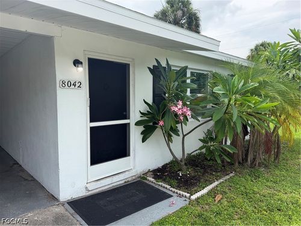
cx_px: 150
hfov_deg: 71.6
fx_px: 209
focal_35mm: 24
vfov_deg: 56.8
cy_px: 113
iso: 100
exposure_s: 1/3145
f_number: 1.78
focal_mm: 6.76
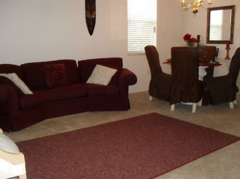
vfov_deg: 39.6
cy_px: 90
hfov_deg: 51.4
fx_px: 249
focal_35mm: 36
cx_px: 120
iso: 240
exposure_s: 1/45
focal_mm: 6.3
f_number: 3.2
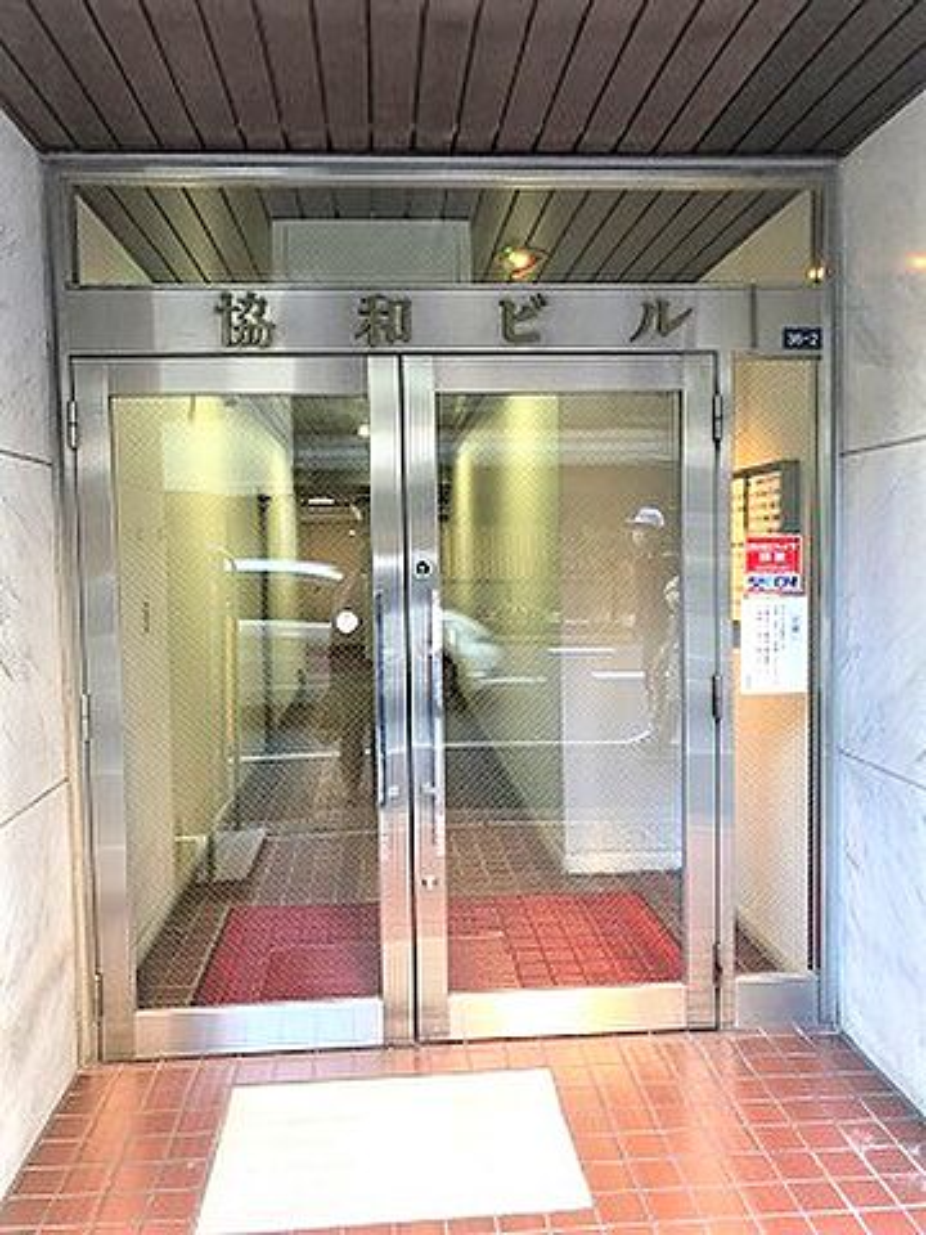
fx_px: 999
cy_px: 618
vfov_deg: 63.4
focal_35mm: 28
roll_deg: +1.8
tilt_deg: -3.4
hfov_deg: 49.7
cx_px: 463
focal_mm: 3.99
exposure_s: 1/17
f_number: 1.8
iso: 40
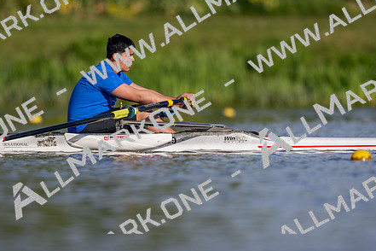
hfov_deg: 2.6
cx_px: 186
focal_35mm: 790
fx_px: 8250
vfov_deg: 1.7
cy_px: 88
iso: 250
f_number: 4
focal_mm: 600
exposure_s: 1/2500
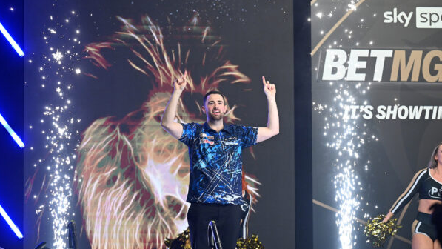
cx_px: 221
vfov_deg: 7.7
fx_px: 1852
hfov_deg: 13.6
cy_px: 141
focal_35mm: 158
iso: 3200
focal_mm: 150
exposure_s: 1/800
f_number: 3.2
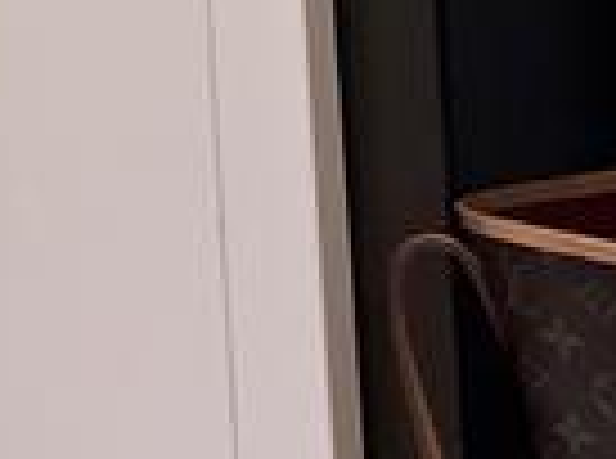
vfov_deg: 16.5
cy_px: -207
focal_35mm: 82
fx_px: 1455
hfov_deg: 15.6
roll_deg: +0.6
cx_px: -782
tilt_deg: +6.4
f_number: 2.2
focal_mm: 2.22
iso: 200
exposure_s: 1/99
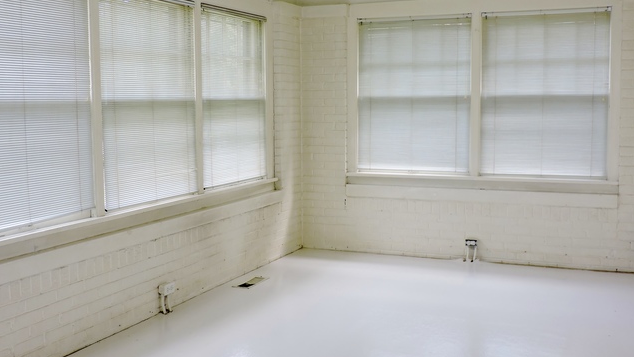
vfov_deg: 27.1
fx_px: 740
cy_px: 168
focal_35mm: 44
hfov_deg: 46.4
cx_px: 319
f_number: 3.3
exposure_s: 1/50
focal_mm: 7.1
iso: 110
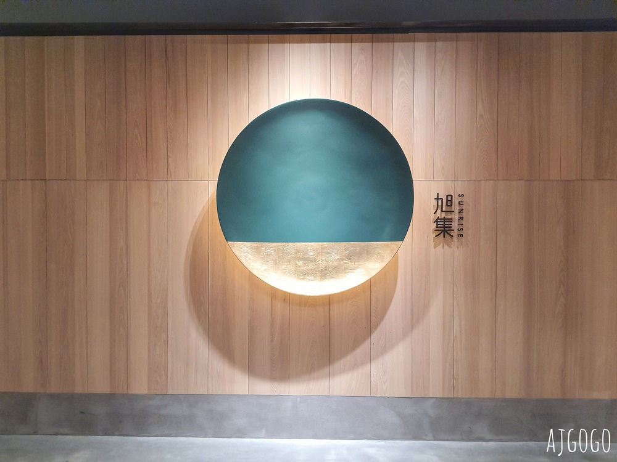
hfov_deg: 67.3
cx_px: 308
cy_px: 231
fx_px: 463
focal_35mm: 26
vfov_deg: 53.1
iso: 320
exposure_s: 1/40
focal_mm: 4.32
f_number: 1.7
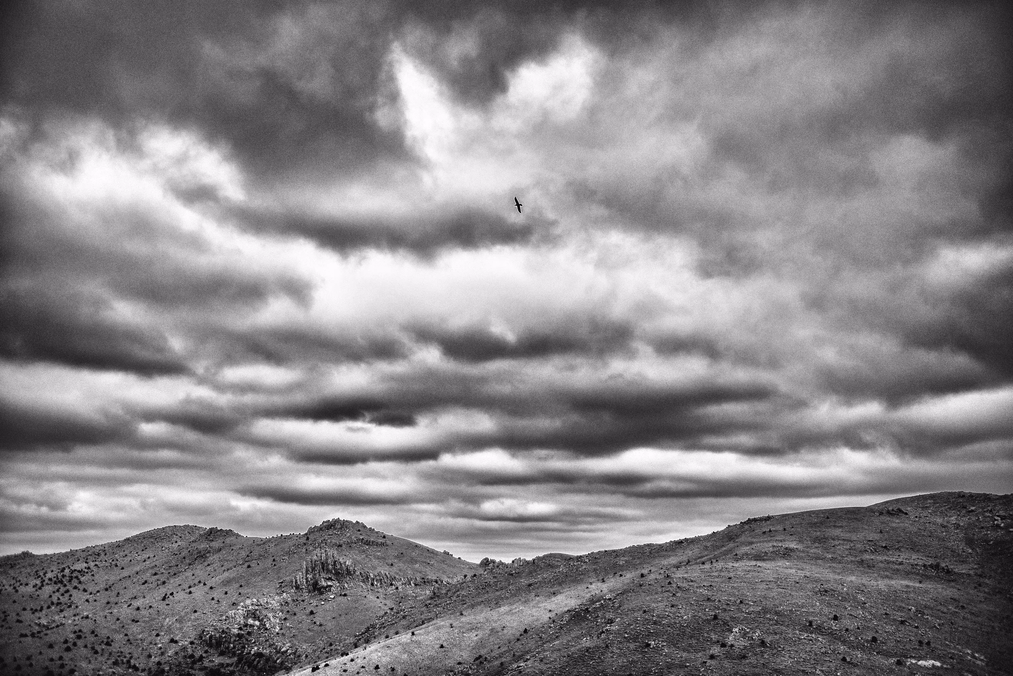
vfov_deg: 38.9
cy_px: 338
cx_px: 506
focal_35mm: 34
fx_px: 957
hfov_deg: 55.8
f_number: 2.8
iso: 400
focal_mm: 34
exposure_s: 1/4000
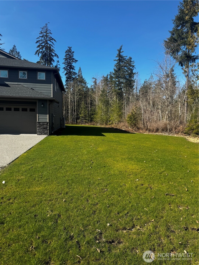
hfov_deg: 56.8
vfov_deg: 71.6
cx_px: 100
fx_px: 184
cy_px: 132
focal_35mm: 24
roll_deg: -1.4
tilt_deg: -4.2
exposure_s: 1/2331
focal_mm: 6.76
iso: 80
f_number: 1.78
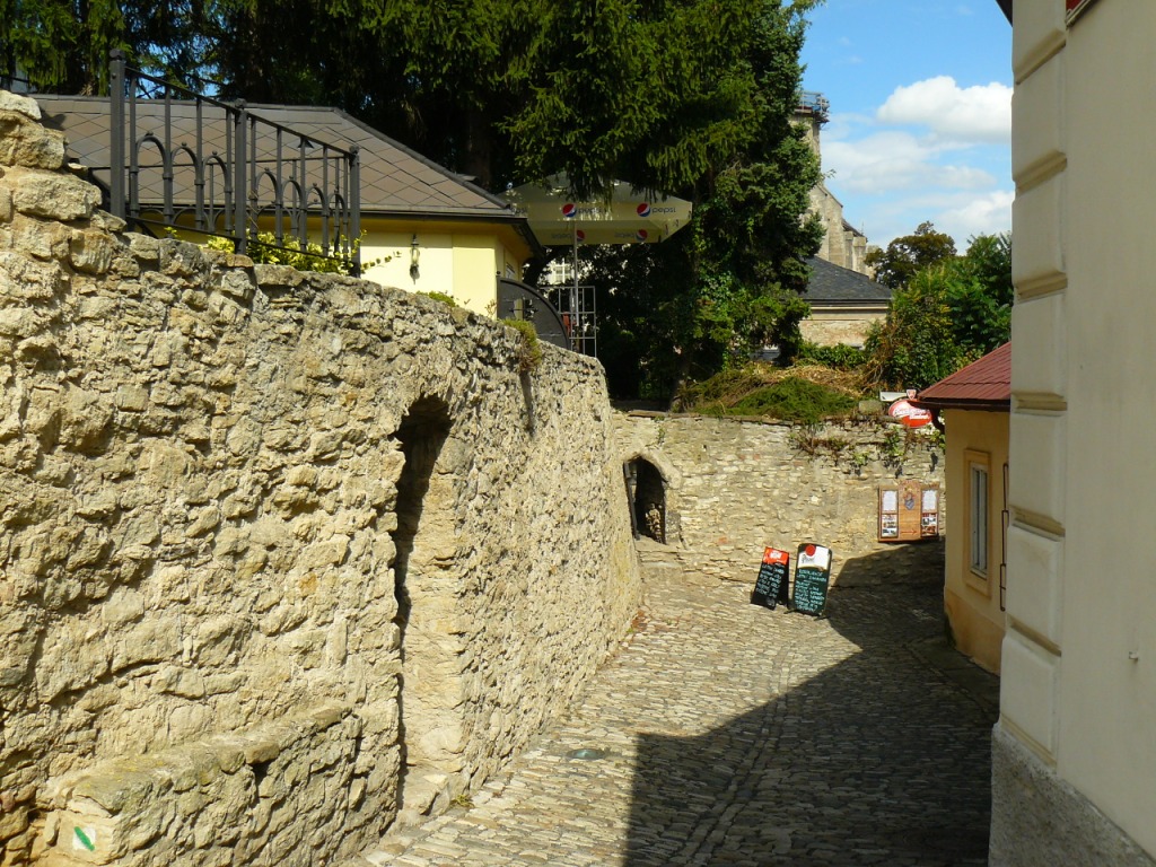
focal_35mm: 36
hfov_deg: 51.4
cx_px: 578
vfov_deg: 39.7
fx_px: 1202
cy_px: 434
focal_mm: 6
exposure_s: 1/400
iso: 100
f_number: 5.6
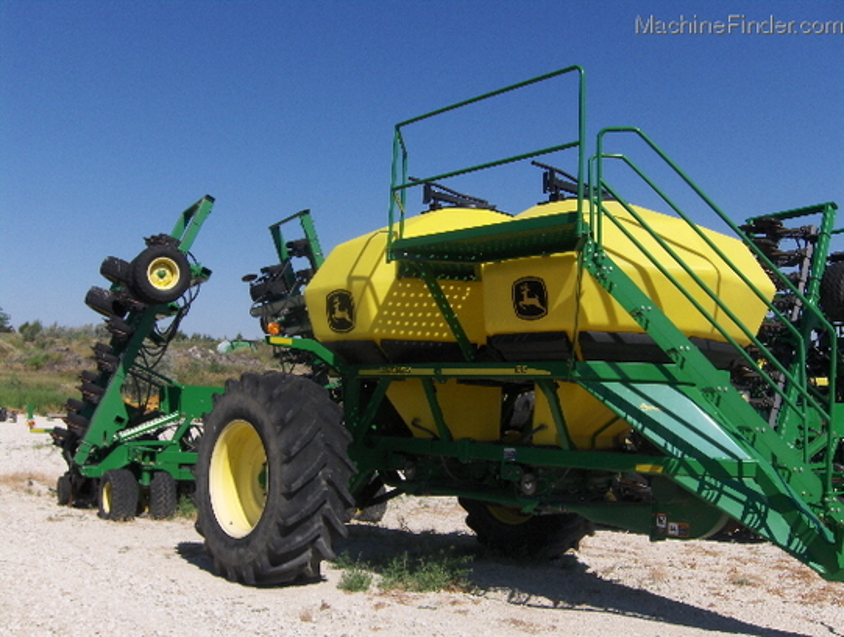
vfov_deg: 40.8
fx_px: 855
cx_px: 422
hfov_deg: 52.5
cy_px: 318
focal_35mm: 35
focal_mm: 7.5
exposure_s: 1/877
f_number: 5.5
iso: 100
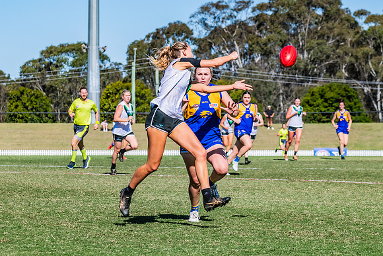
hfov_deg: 9.9
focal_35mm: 207
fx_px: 2202
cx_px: 181
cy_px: 135
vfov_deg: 6.6
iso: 640
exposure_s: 1/1250
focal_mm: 170
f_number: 13
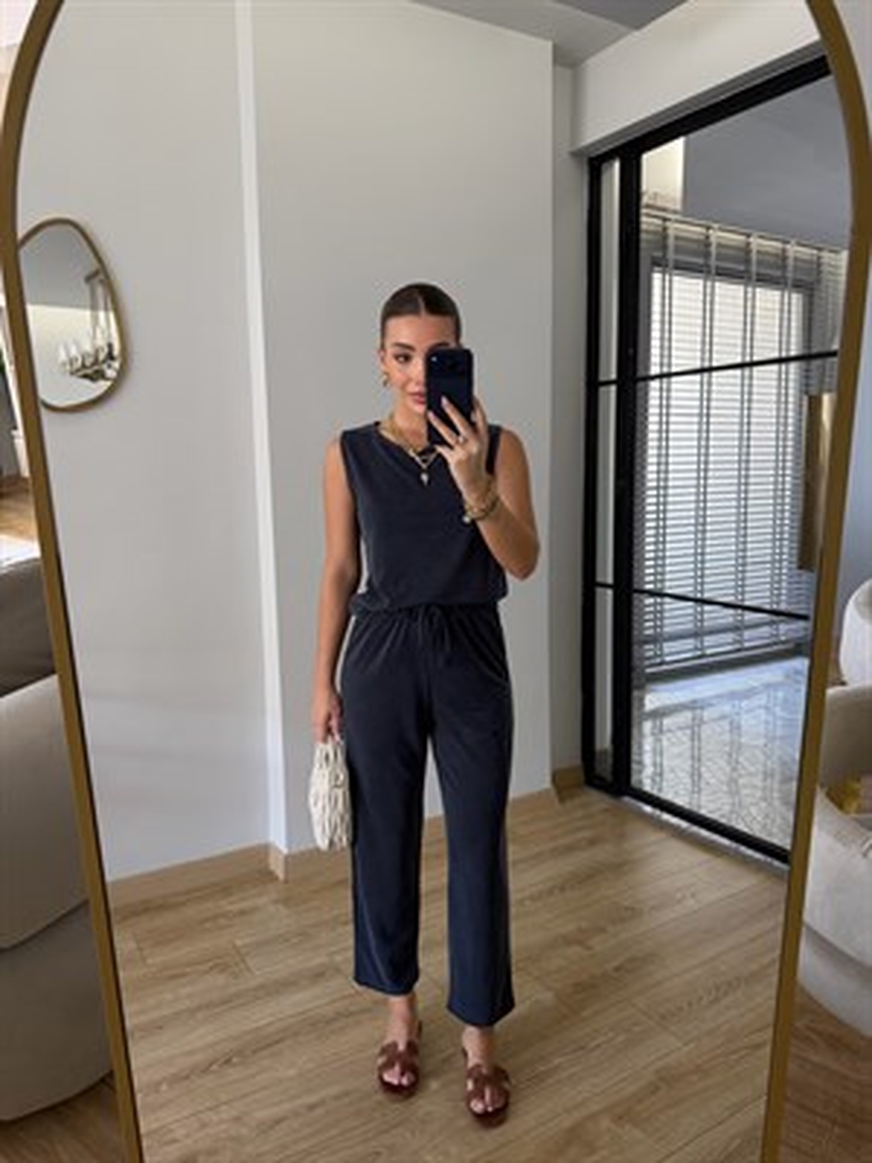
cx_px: 436
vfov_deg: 71.6
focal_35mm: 24
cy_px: 582
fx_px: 806
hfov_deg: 56.8
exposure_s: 1/71
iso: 200
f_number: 1.78
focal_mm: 6.76
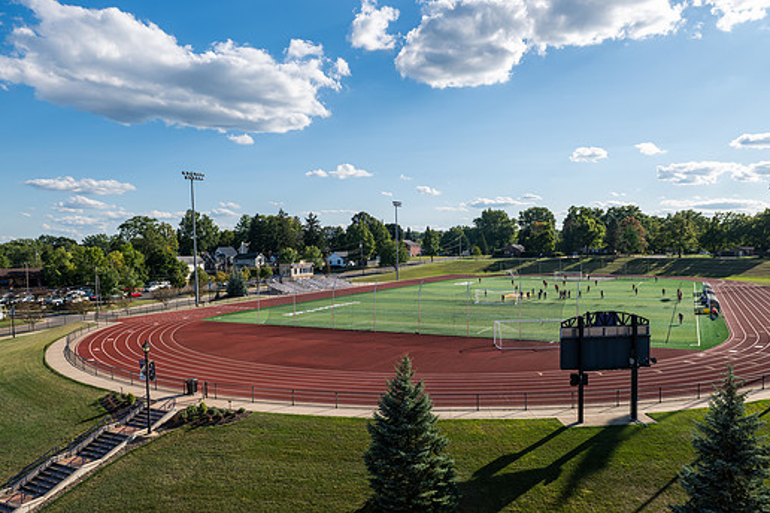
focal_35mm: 27
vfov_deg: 47.8
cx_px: 403
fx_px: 577
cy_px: 284
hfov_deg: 67.3
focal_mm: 24
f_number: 5.6
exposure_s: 1/400
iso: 100
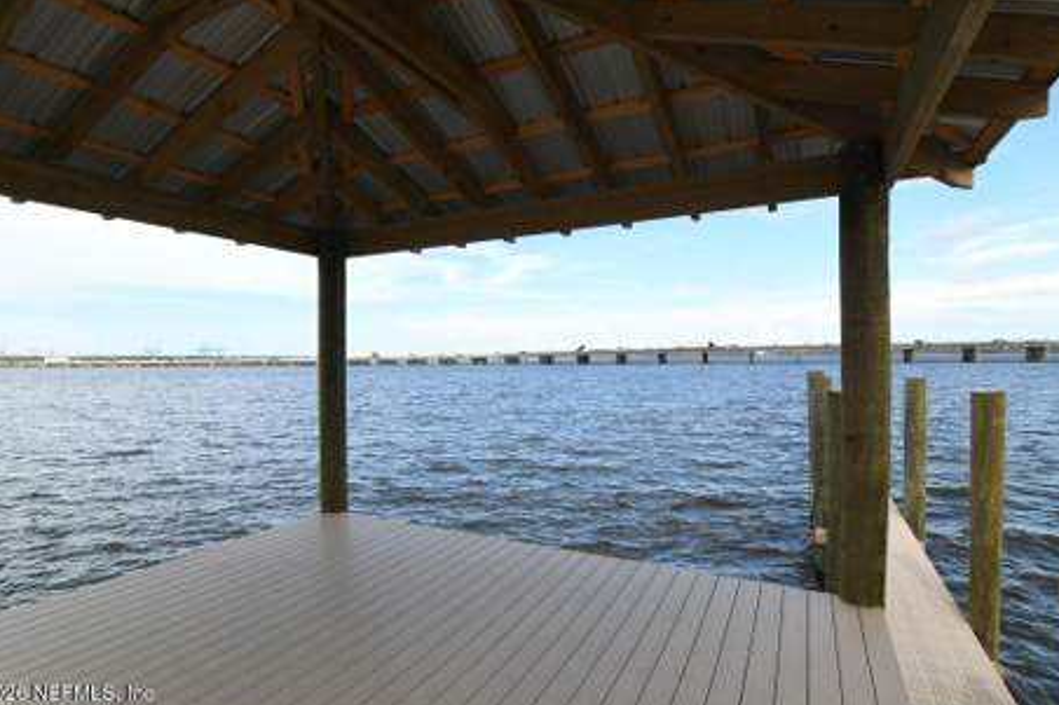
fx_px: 500
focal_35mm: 17
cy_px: 351
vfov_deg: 70.4
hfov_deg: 93.3
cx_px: 522
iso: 125
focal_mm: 11
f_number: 8
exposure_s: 1/160
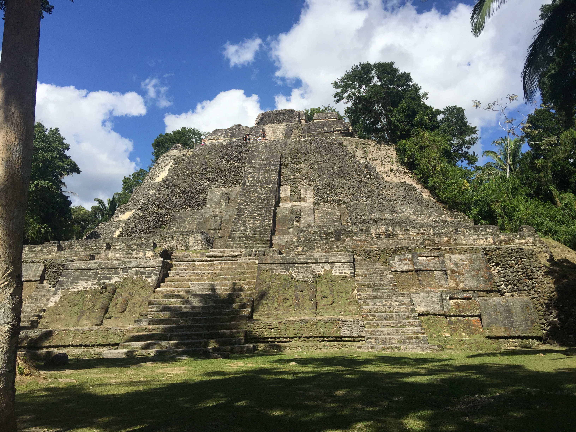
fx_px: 483
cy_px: 216
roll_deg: -0.9
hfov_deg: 61.7
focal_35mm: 29
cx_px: 288
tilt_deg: +13.6
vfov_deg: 48.2
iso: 32
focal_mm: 4.15
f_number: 2.2
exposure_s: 1/3300
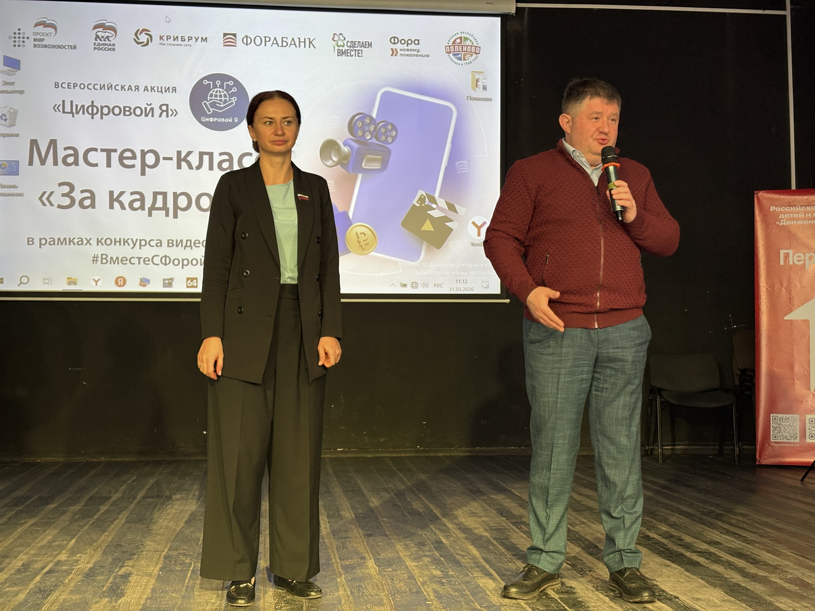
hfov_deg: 36.8
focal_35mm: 52
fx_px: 1224
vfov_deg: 28.0
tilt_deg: +2.9
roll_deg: +0.4
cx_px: 408
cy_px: 306
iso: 125
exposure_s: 1/60
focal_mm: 5.96
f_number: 1.6
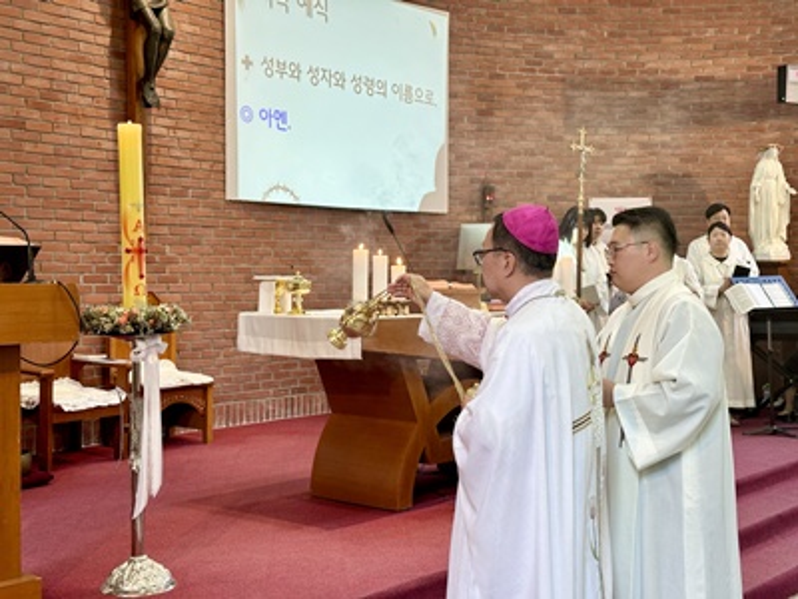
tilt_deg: +0.0
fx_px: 1107
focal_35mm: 48
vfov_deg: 30.3
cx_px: 399
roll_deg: +0.8
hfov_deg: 39.7
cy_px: 300
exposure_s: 1/60
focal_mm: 6.86
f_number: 1.78
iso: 80
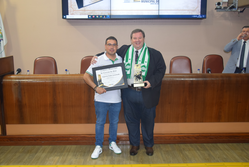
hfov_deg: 51.2
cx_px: 124
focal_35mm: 38
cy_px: 84
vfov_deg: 35.6
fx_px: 260
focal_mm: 25
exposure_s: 1/100
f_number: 4.5
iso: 800
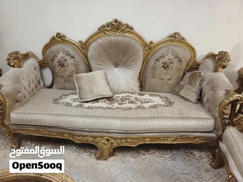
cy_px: 91
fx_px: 161
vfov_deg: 58.9
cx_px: 122
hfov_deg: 73.9
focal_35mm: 23
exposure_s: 1/50
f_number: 1.7
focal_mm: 5.25
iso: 2067
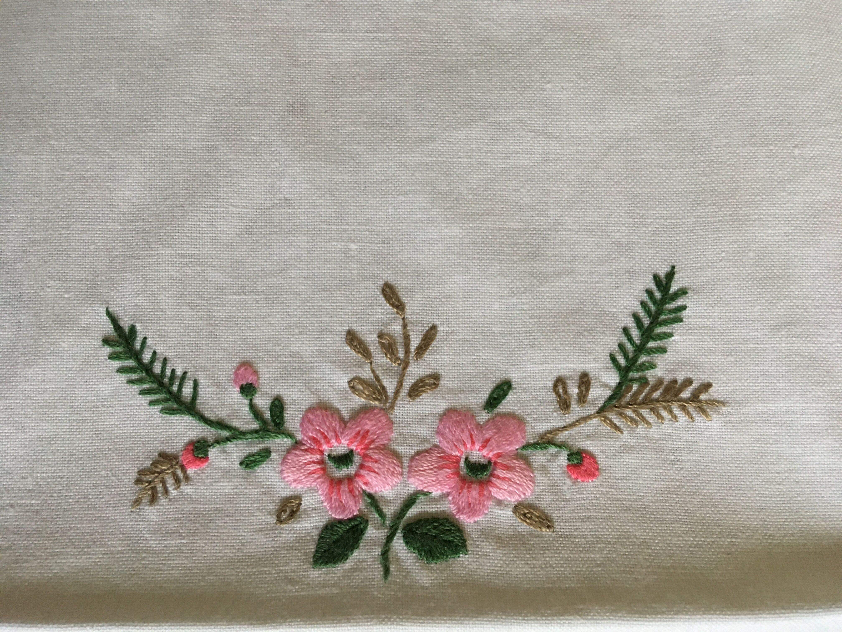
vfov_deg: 48.2
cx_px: 421
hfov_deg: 61.7
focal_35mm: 29
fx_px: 705
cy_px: 316
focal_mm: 4.15
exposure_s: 1/33
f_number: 2.2
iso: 200
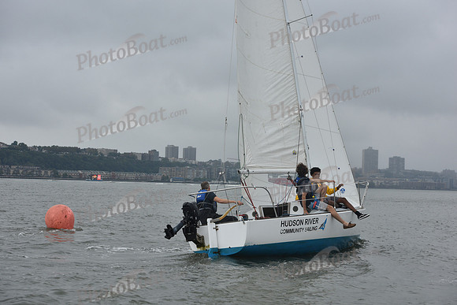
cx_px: 228
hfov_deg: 28.8
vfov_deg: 19.5
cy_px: 152
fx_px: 889
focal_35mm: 70
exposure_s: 1/800
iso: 400
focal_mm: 70
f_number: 7.1
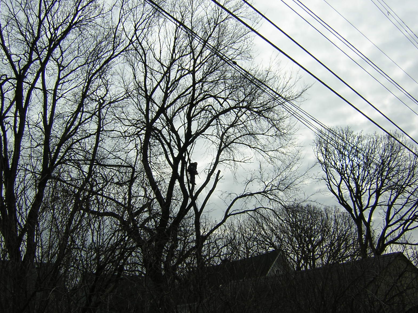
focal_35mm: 37
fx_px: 447
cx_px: 209
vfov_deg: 38.7
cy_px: 156
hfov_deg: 50.1
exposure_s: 1/359
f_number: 5.2
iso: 100
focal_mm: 4.7
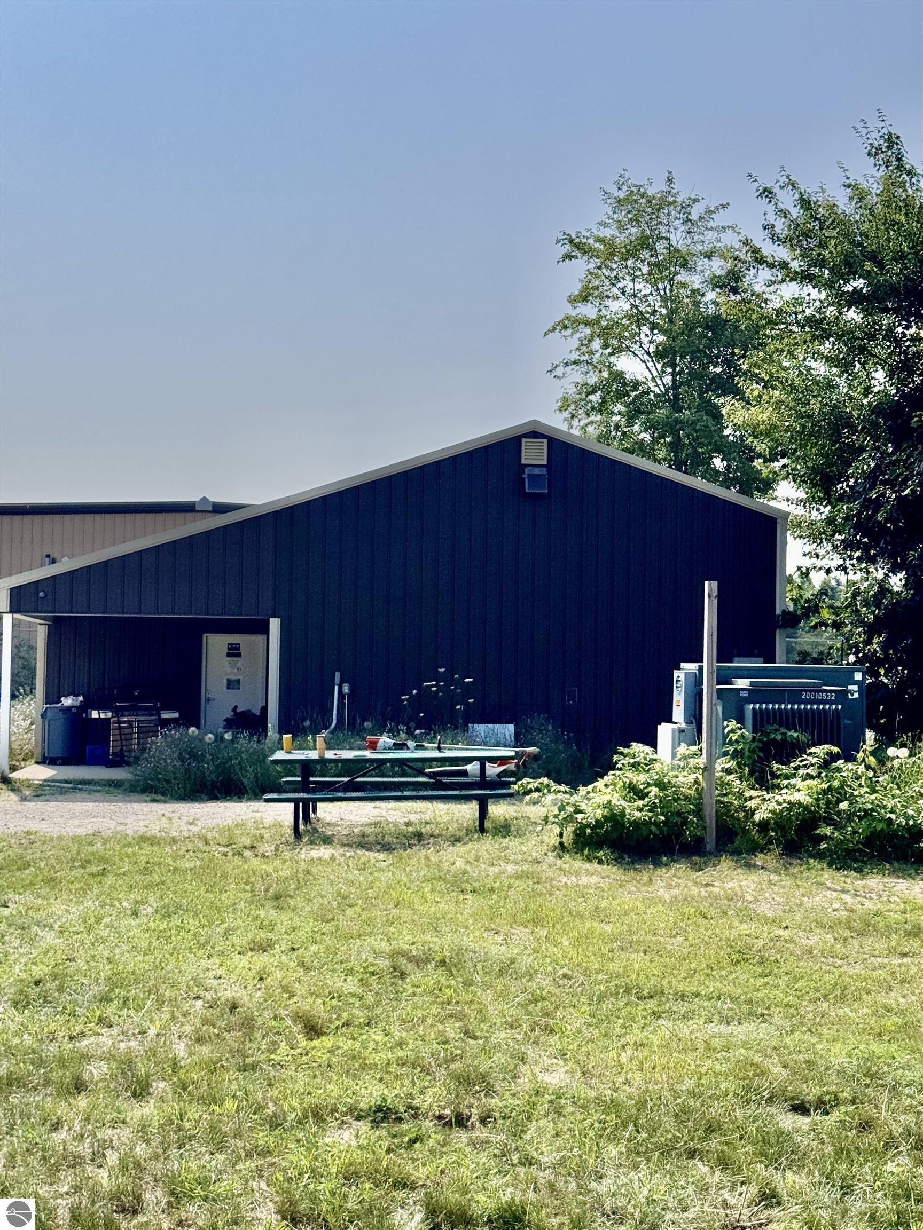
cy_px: 615
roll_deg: -0.8
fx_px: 1706
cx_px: 462
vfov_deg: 39.7
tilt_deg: +2.7
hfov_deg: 30.3
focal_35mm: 48
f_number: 1.78
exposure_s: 1/15385
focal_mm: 6.76
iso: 80
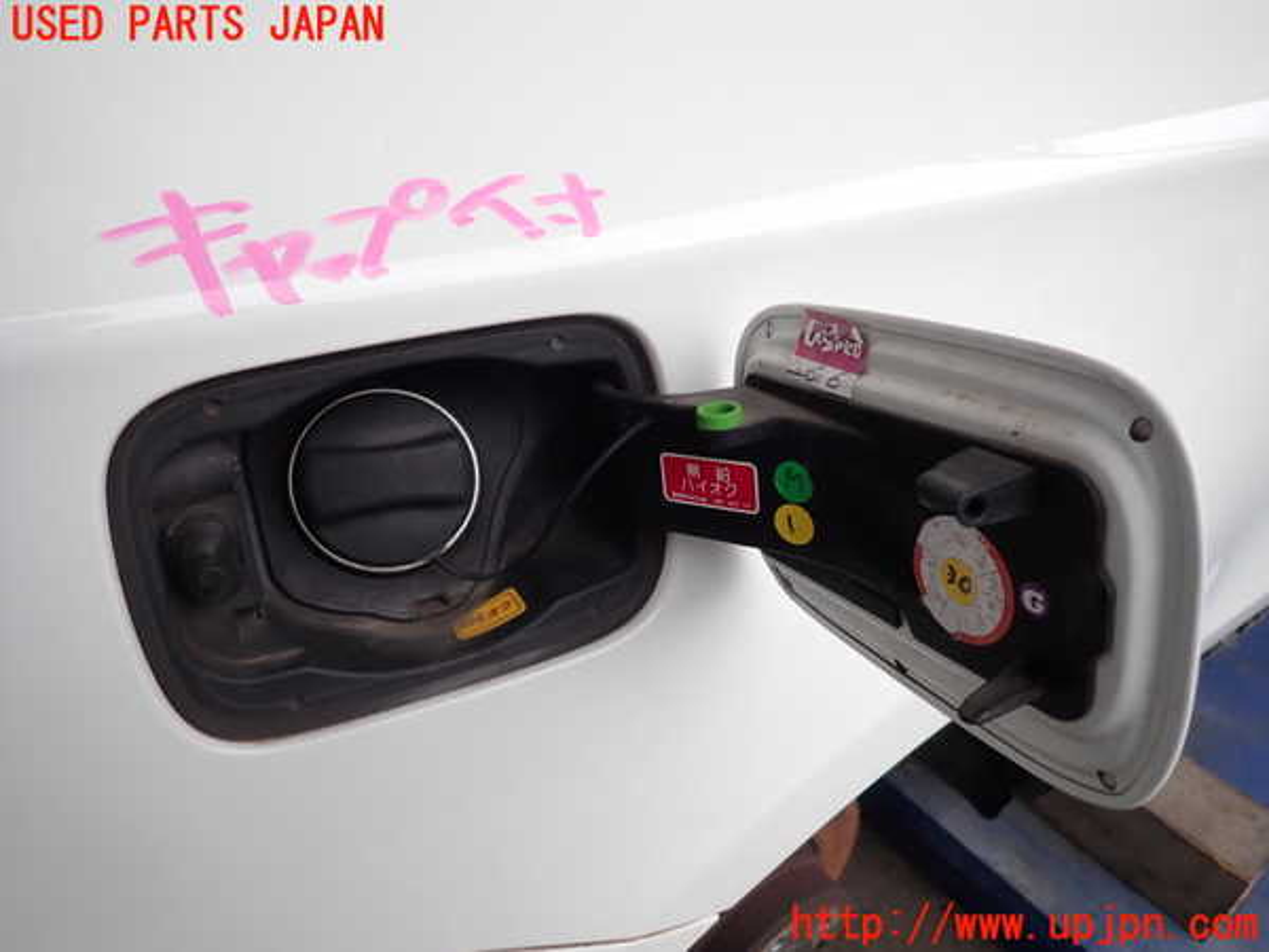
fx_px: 916
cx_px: 634
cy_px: 476
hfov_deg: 69.4
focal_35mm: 25
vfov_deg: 54.9
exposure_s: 1/320
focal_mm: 4.5
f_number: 2
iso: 100
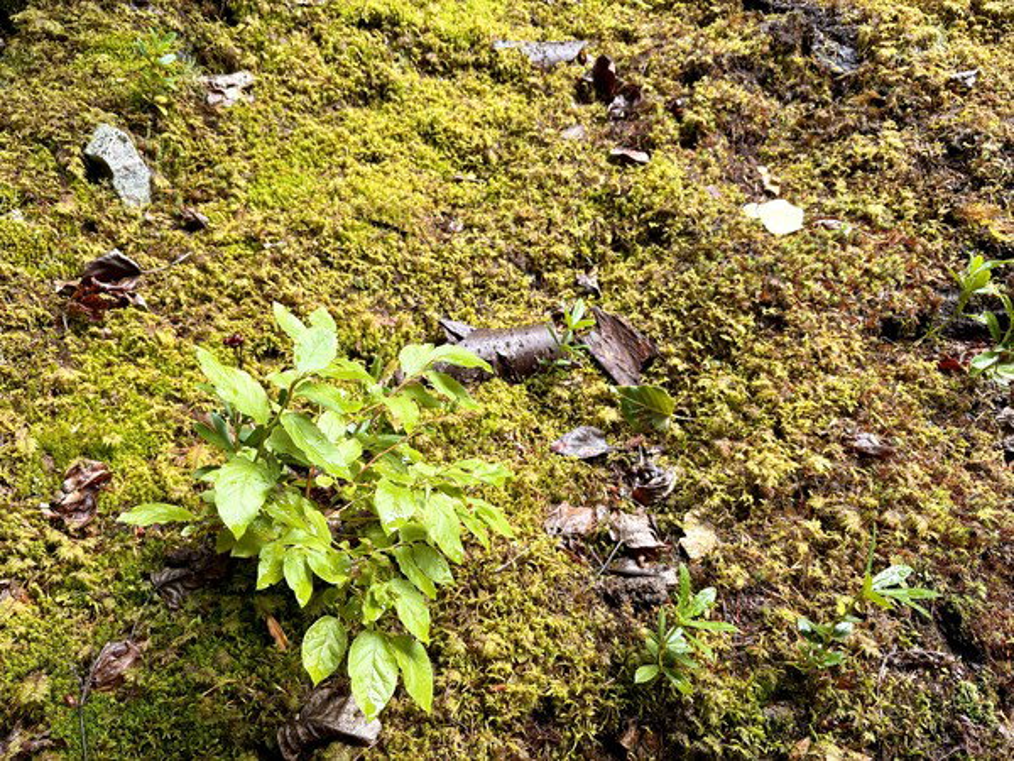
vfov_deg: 53.1
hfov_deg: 67.3
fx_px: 762
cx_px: 507
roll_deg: -1.4
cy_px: 380
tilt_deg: -17.9
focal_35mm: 26
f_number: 1.6
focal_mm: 5.96
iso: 64
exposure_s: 1/122
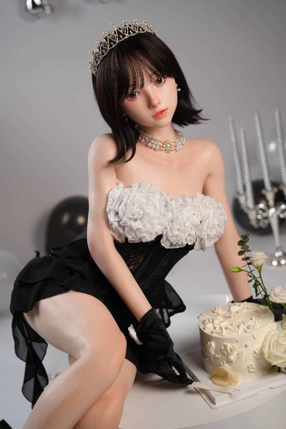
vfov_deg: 28.8
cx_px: 143
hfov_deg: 19.5
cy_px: 214
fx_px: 834
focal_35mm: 70
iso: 200
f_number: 2.8
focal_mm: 70
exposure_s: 1/200
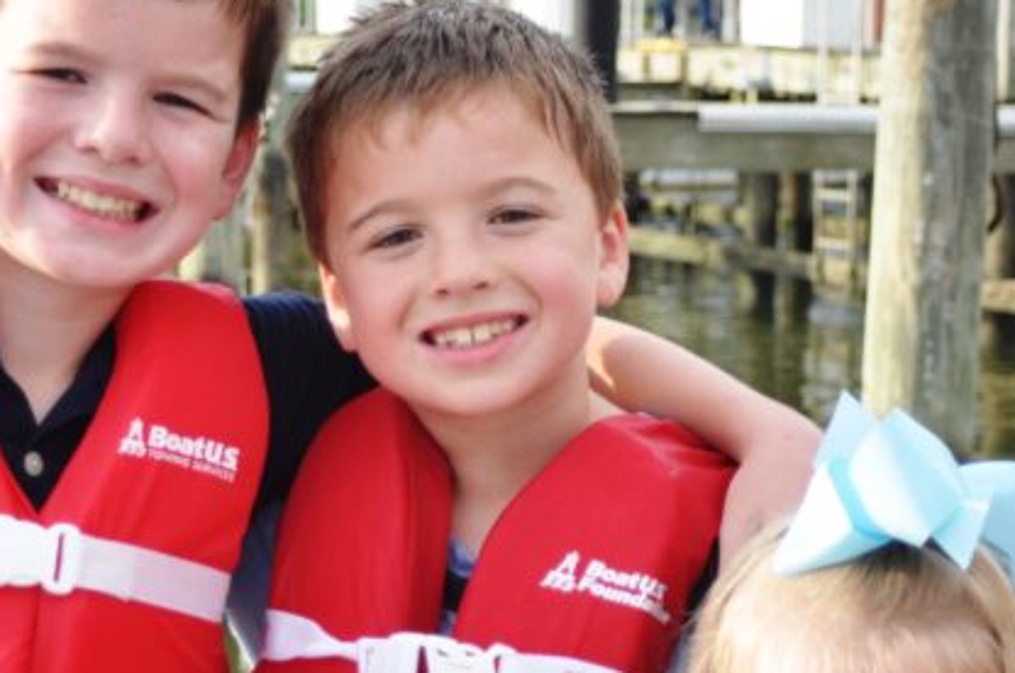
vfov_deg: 10.3
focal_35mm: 133
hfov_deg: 15.4
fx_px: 3744
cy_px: 422
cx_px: 407
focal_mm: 36
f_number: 9
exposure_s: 1/320
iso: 200
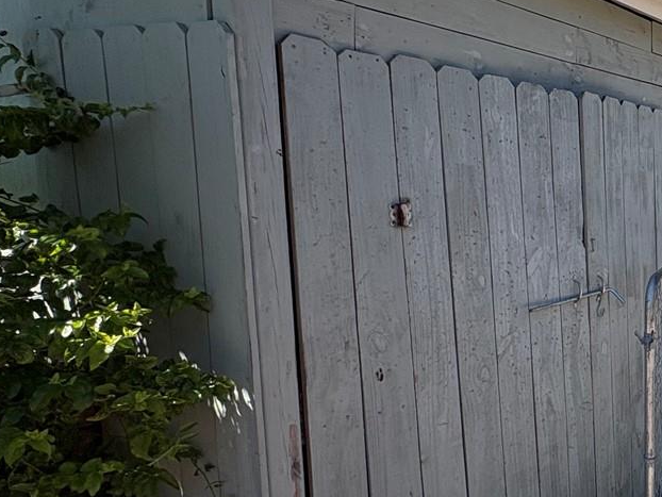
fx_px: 689
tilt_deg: -5.2
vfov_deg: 39.7
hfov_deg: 36.2
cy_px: 259
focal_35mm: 36
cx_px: 840
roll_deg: +0.2
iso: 40
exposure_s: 1/1299
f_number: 2.2
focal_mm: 2.22
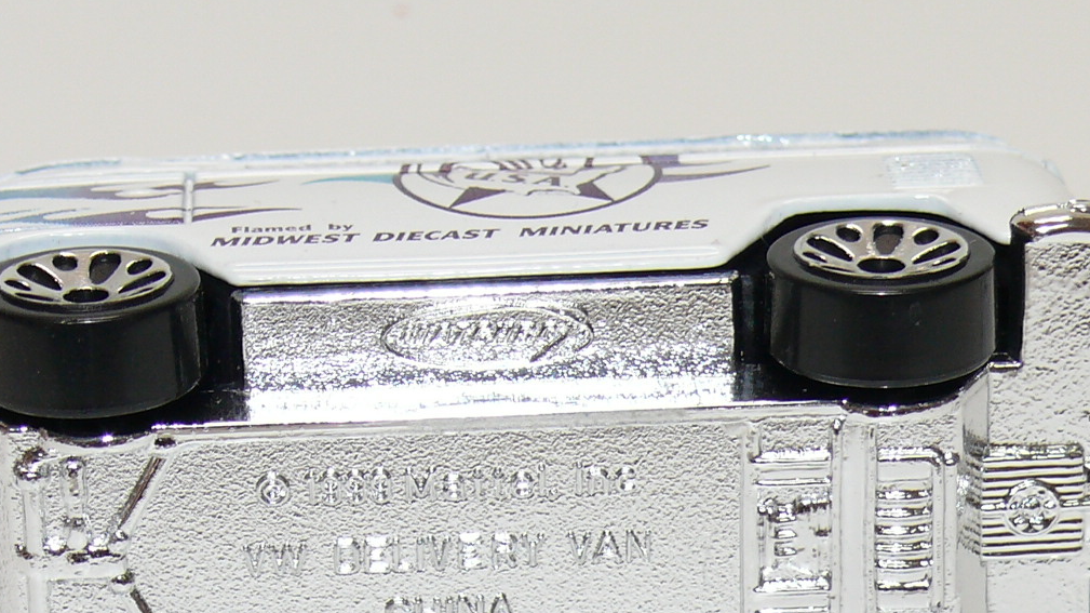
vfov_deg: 6.8
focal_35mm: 178
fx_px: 5143
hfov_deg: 12.1
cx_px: 469
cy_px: 463
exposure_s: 1/30
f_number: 4
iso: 100
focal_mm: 13.5
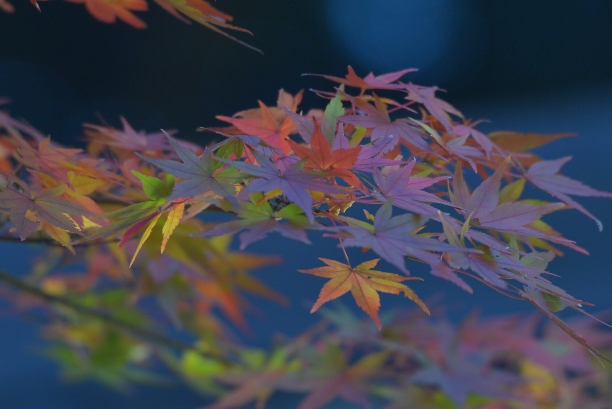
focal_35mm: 397
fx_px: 6752
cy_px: 180
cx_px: 260
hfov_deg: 5.2
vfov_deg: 3.5
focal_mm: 290
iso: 1600
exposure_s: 1/160
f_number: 6.3
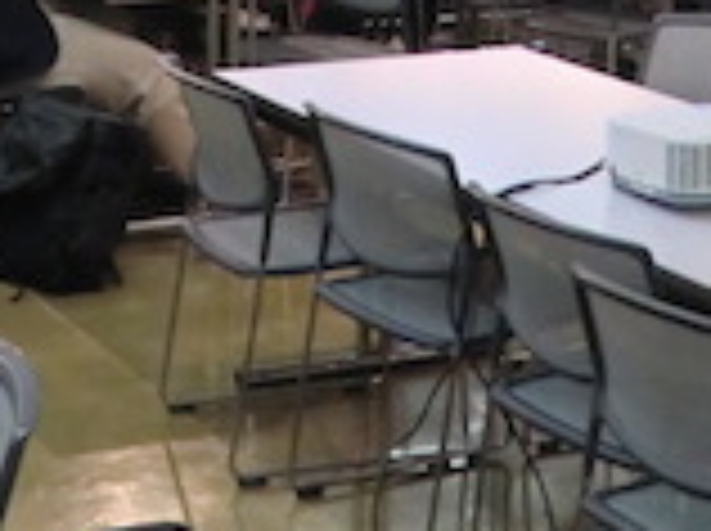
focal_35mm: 115
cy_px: -342
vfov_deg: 12.1
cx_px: 452
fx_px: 2358
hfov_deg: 17.1
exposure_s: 1/60
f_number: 3.6
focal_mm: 6.1
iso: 640
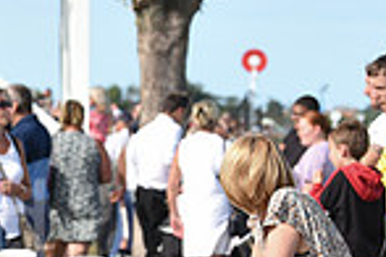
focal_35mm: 413
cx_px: -289
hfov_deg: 4.9
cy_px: 250
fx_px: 4428
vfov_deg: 3.3
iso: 400
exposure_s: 1/1000
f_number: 5.6
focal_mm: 105
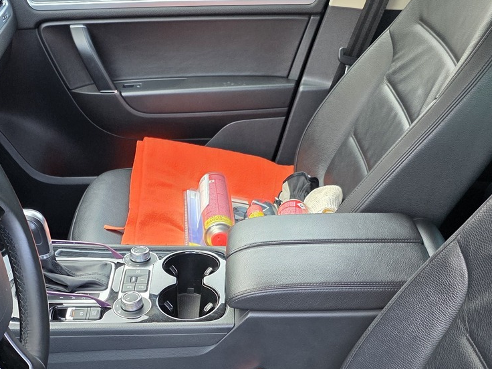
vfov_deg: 28.2
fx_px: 711
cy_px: 322
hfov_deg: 38.0
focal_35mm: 50
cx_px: 190
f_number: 1.7
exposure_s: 1/180
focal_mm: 6.3
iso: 250
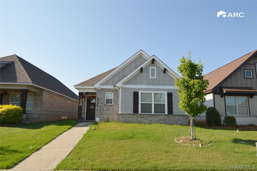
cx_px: 128
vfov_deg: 59.4
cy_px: 86
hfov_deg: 81.3
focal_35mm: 21
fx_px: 150
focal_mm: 14
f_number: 8
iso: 100
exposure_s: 1/200
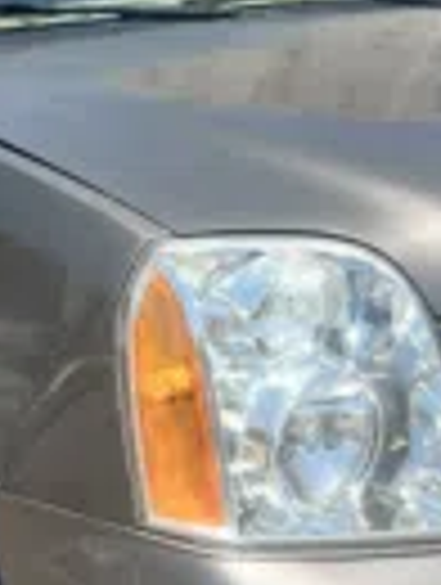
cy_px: 284
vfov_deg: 24.4
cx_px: -32
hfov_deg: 17.9
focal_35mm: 80
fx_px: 1354
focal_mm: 5.7
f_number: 1.5
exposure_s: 1/3571
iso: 50
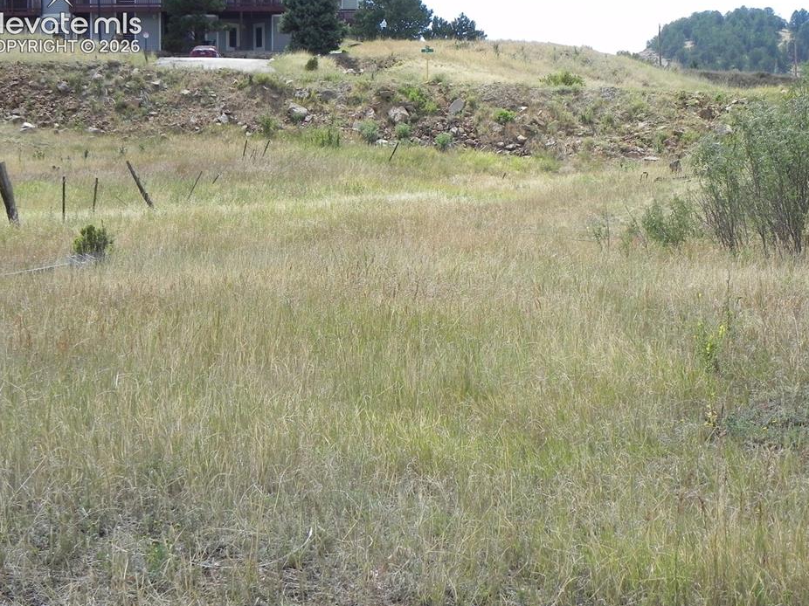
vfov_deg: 15.7
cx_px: 418
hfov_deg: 20.9
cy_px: 310
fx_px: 2196
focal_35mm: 94
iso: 160
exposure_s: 1/446
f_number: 5.6
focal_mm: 15.1
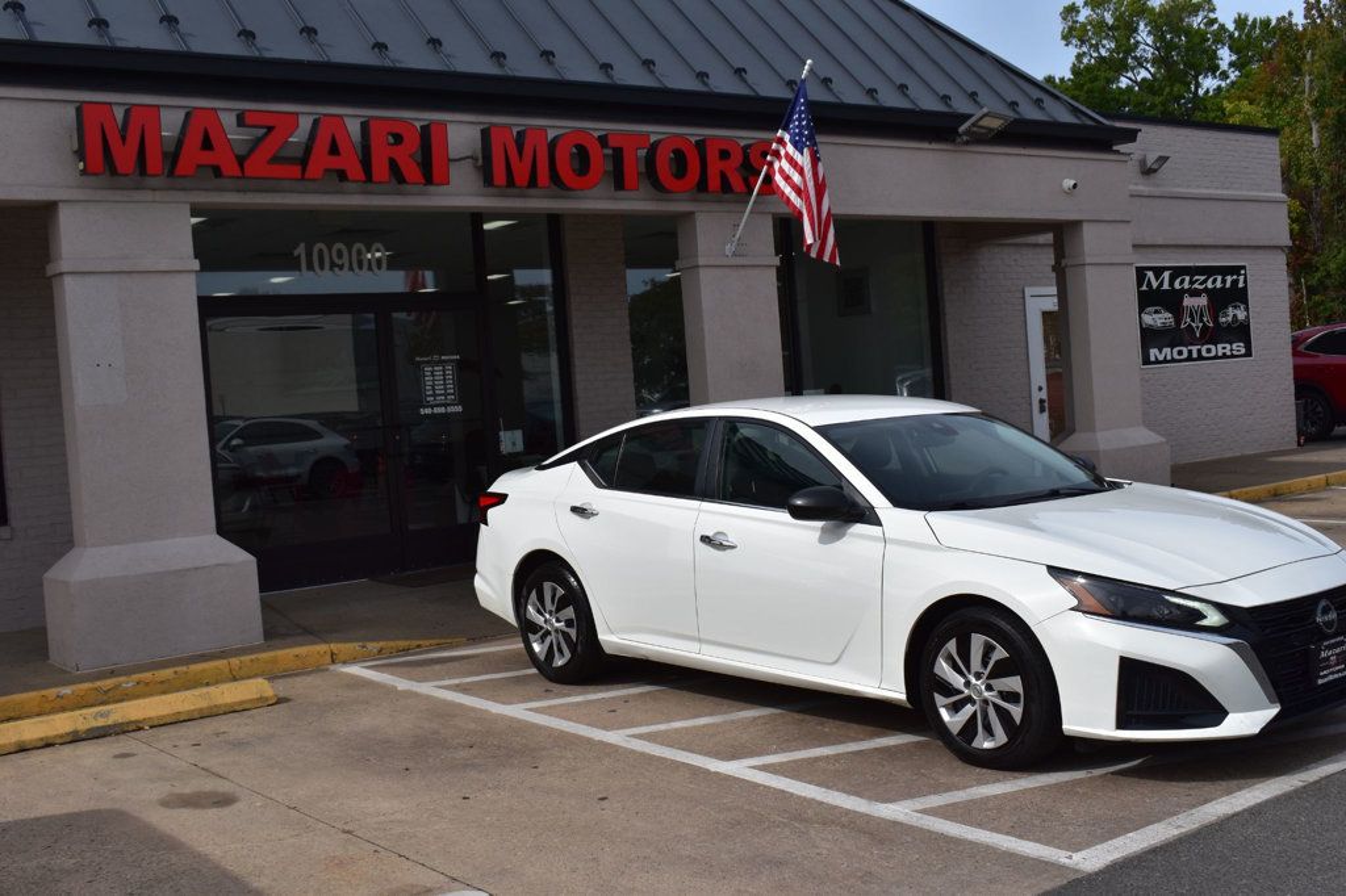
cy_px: 448
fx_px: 1514
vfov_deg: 33.0
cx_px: 673
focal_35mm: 40
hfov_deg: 47.9
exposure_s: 1/500
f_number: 11
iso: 200
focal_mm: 27
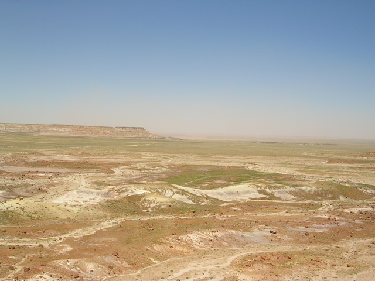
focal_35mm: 38
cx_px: 188
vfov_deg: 37.7
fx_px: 412
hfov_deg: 49.0
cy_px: 140
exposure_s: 1/406
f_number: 5.6
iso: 50
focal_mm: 5.8
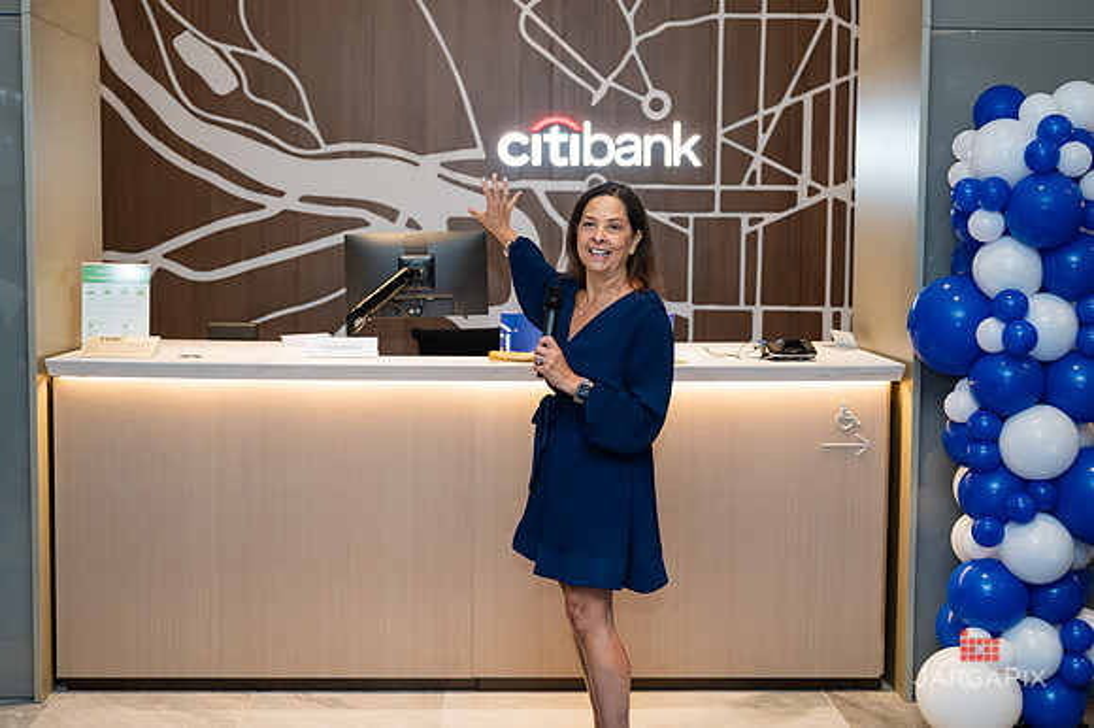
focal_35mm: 47
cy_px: 347
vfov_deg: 28.4
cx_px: 544
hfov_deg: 41.7
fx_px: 1437
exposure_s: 1/160
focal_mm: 43
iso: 400
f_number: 3.2
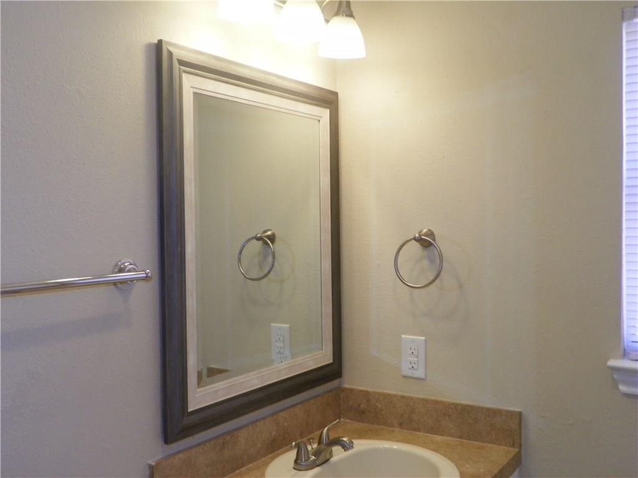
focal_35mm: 35
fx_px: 645
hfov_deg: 52.6
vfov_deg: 40.7
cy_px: 239
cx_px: 319
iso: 160
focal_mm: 6.2
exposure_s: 1/125
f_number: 3.2
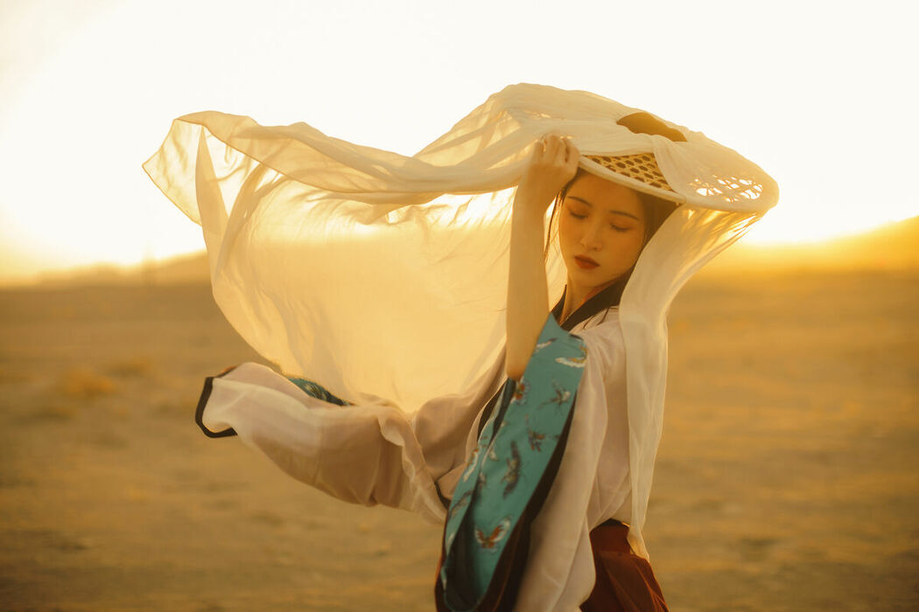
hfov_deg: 40.3
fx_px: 1251
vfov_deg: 27.5
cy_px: 306
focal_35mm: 49
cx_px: 460
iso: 200
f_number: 2
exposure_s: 1/500
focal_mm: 50
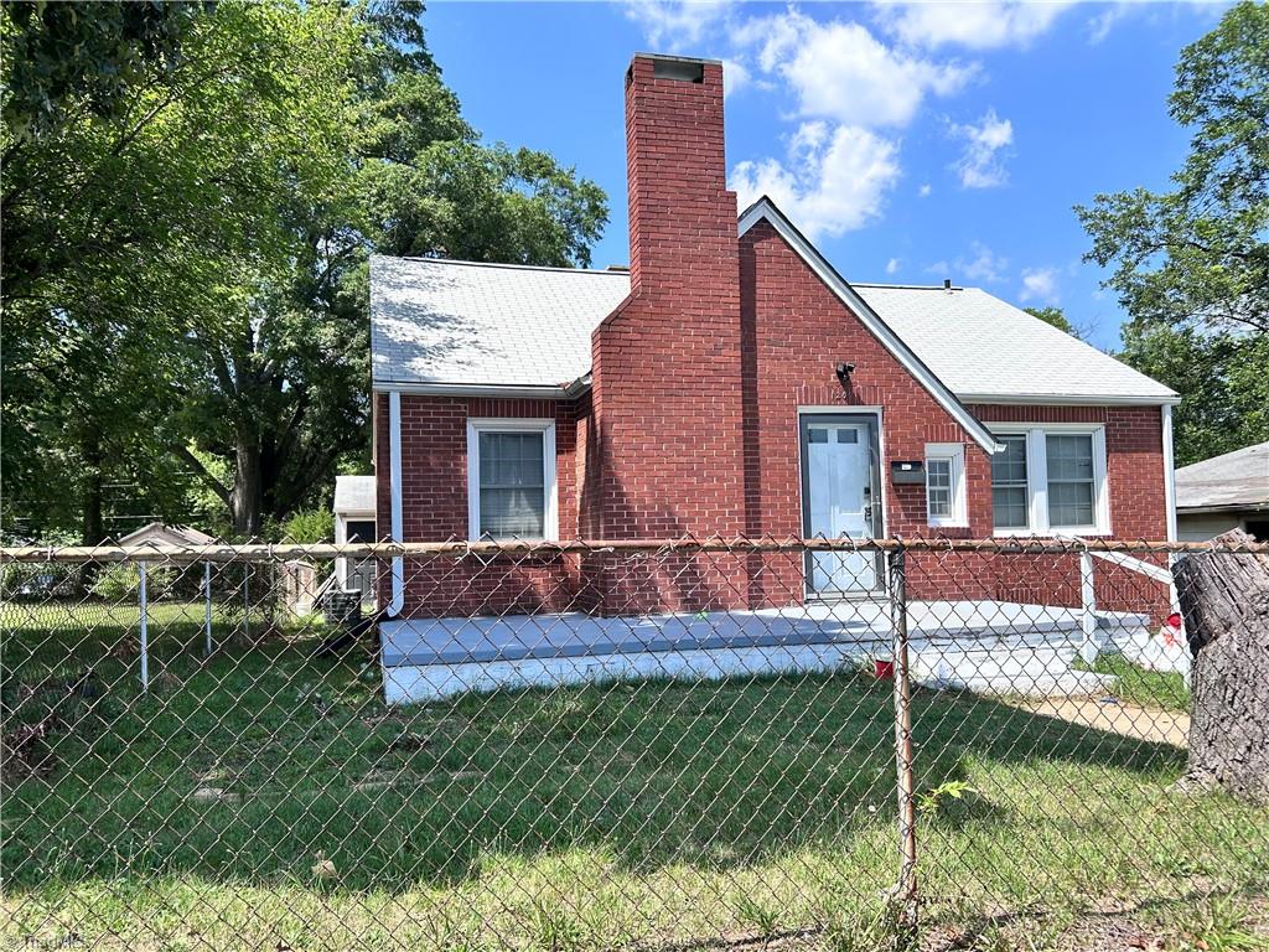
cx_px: 634
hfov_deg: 67.3
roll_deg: +1.6
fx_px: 953
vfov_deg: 53.1
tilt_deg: +3.9
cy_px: 476
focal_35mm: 26
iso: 50
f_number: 1.5
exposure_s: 1/2571
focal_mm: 5.7
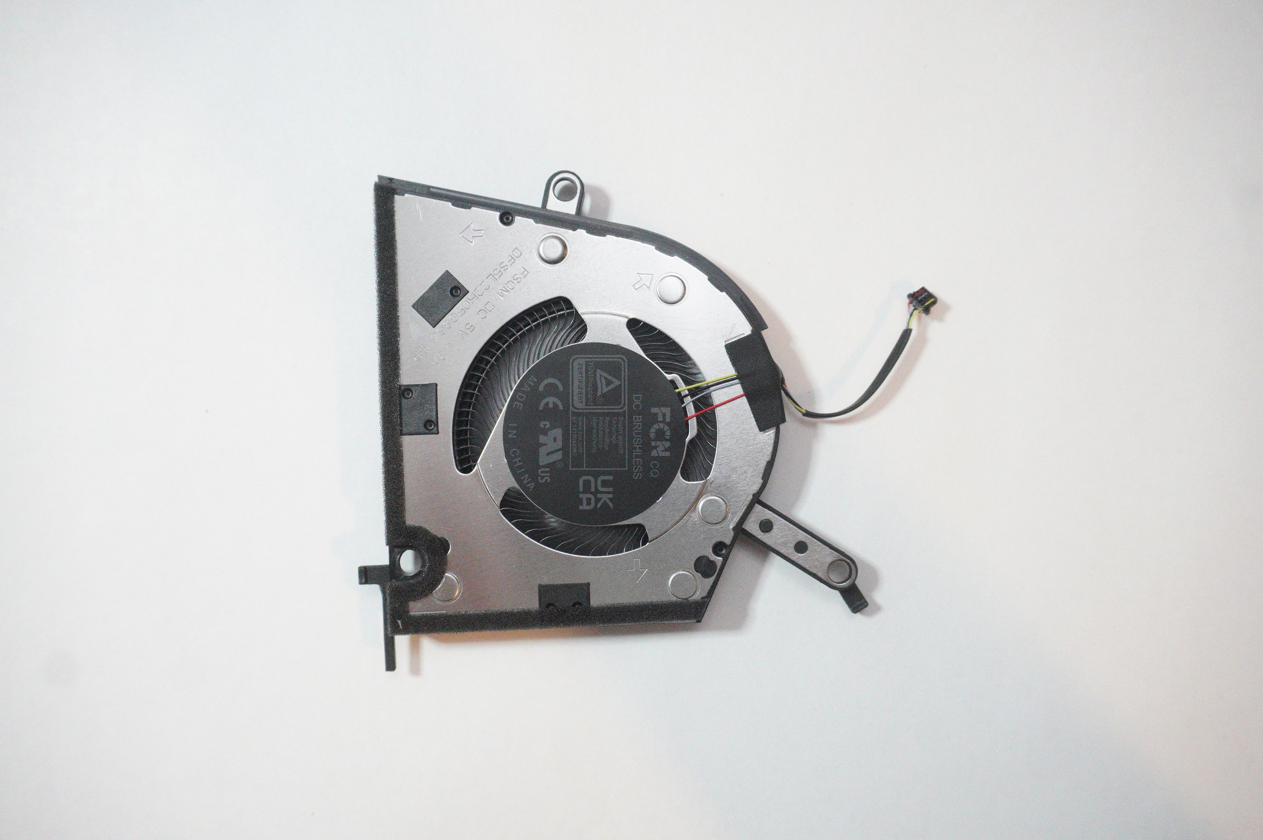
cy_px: 420
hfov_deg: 62.0
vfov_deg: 43.5
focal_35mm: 30
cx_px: 632
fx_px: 1052
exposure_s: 1/200
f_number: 5.6
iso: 8000
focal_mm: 20
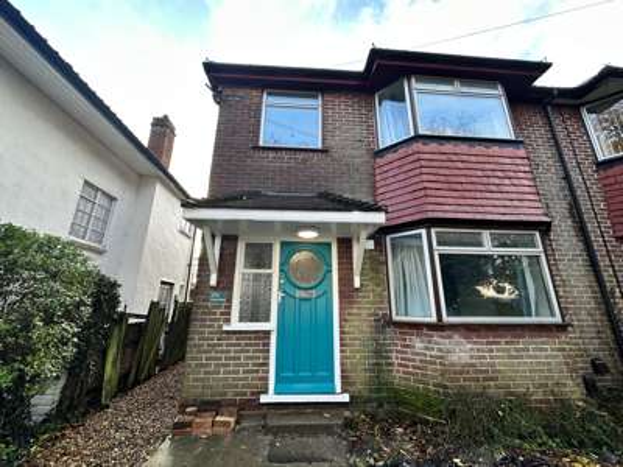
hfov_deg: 102.1
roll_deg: -0.3
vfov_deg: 85.7
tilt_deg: +16.3
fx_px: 252
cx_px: 312
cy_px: 234
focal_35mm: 14
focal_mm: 2.22
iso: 80
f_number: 2.2
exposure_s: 1/100
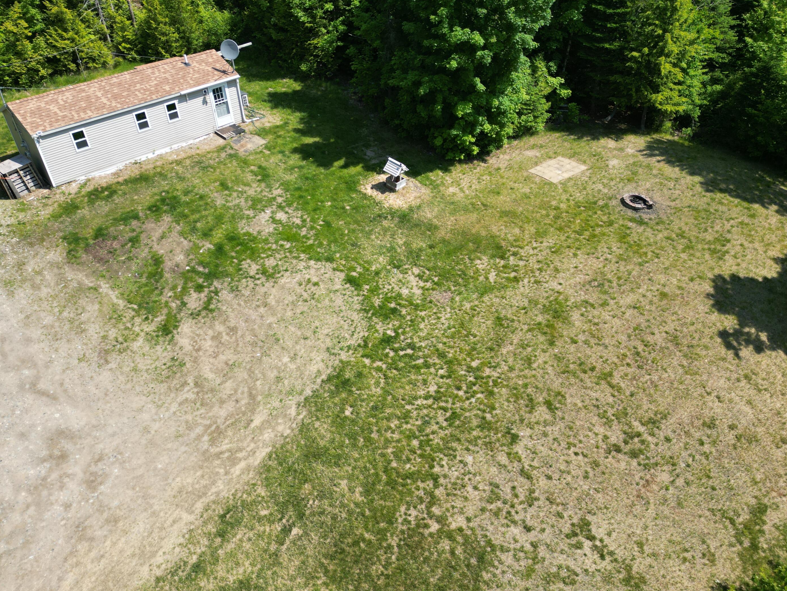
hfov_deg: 67.3
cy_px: 275
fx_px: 591
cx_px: 394
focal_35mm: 26
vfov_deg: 53.0
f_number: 1.7
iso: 100
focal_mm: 6.72
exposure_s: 1/2000
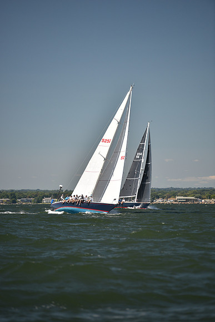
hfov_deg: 6.9
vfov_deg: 10.3
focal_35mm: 200
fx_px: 1790
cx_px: 108
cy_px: 161
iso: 250
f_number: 3.5
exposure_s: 1/1250
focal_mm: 200
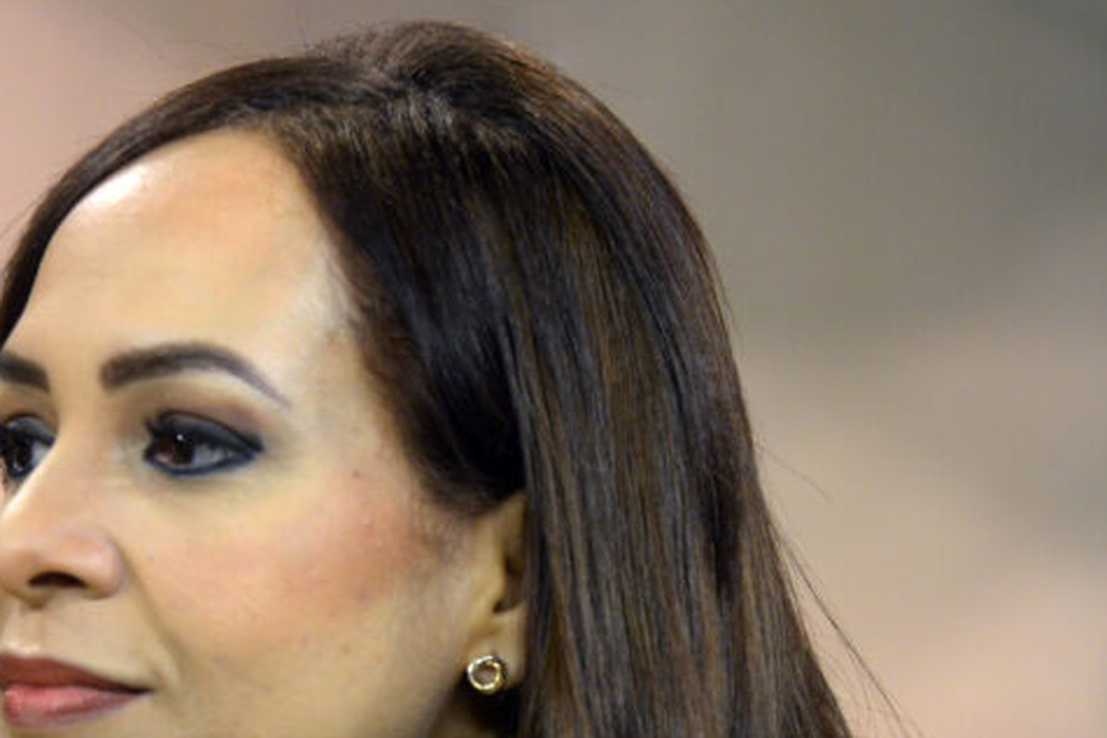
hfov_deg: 4.8
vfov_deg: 3.2
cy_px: 687
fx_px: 13257
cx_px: 79
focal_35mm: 431
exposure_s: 1/100
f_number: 2.8
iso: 800
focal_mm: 200
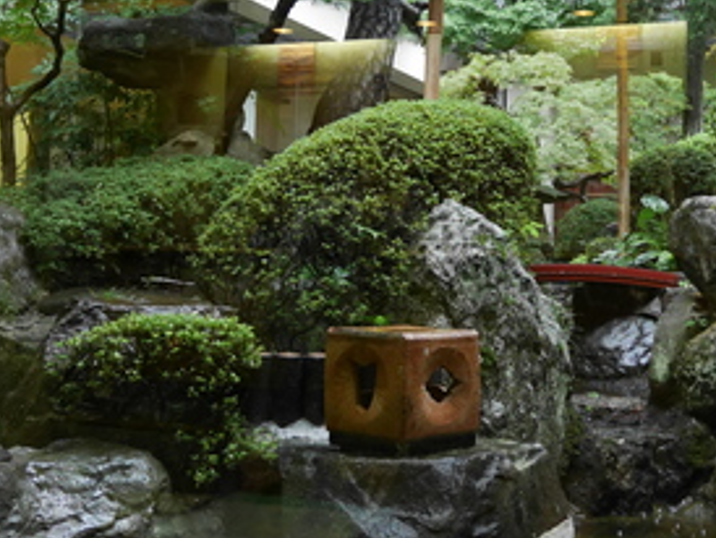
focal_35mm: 57
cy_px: 129
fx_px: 1180
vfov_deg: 25.4
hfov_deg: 33.6
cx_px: 439
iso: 1250
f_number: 3.5
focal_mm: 13
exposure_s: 1/60
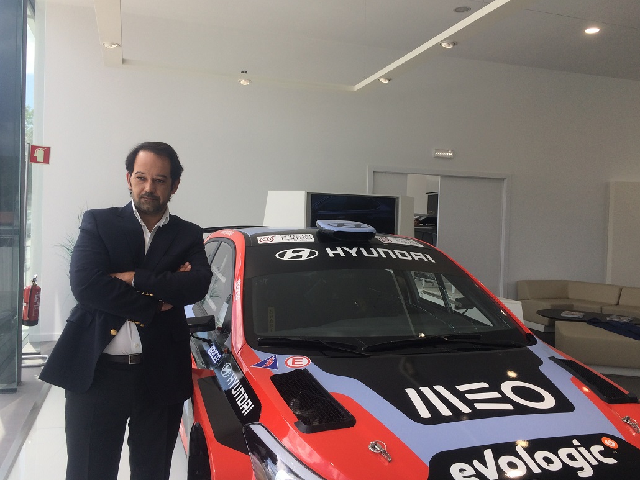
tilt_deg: +0.1
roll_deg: -2.6
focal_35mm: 30
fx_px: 555
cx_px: 321
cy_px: 236
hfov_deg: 60.0
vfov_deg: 46.8
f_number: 2.2
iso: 32
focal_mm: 4.15
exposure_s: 1/612
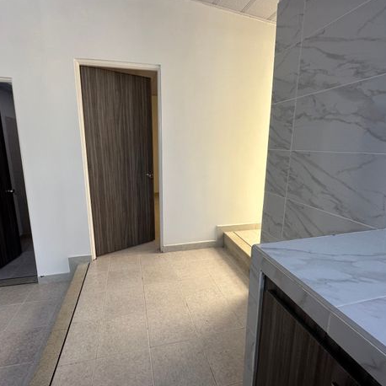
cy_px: 192
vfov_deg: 80.7
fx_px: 227
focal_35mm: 18
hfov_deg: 80.6
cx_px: 180
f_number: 2.2
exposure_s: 1/99
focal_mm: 2.22
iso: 64
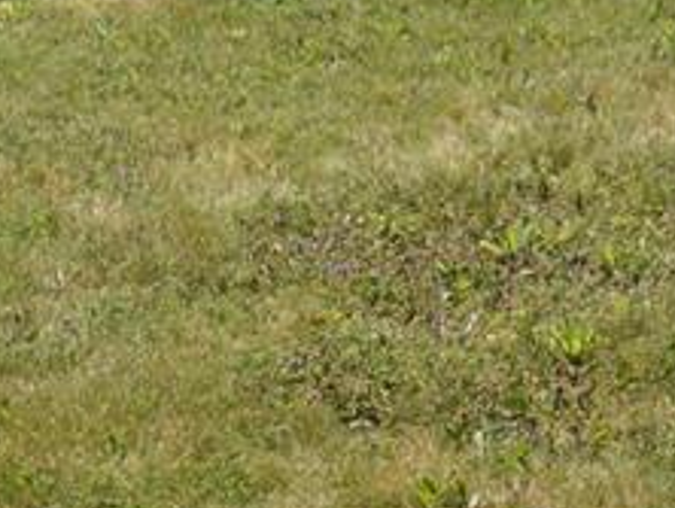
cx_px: 566
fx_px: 2596
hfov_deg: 14.7
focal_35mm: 133
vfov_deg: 10.4
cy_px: -453
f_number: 7.1
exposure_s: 1/200
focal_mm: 20
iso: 100
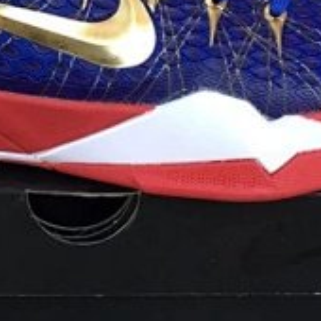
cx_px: 70
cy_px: 98
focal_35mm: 103
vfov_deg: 16.8
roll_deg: -0.4
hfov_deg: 16.8
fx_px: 1081
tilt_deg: -22.8
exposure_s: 1/100
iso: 25
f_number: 2.4
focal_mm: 3.3
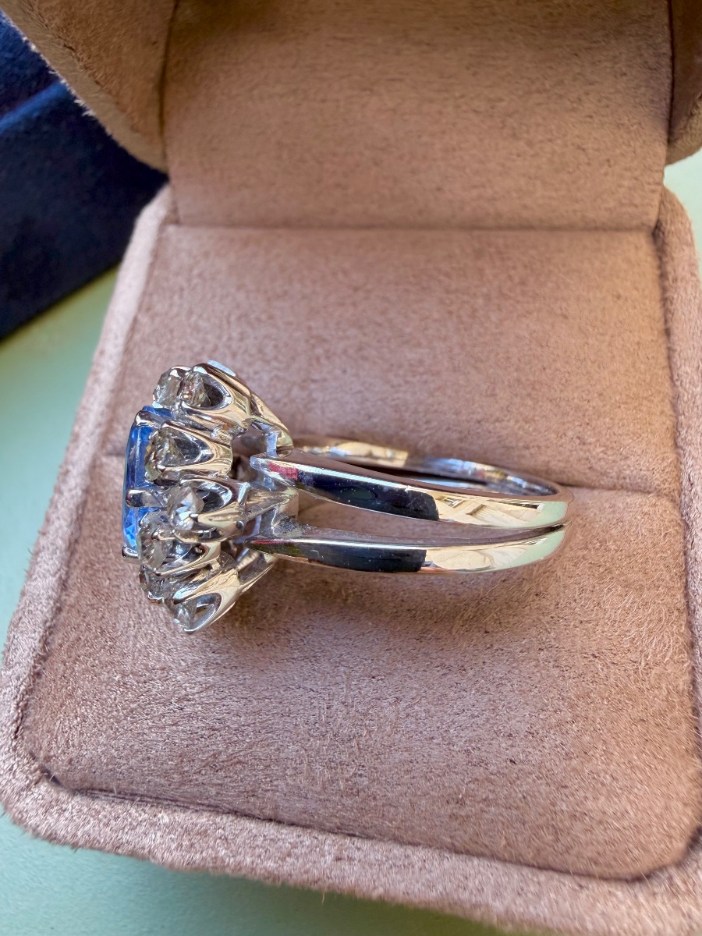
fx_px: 649
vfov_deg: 71.6
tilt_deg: -63.0
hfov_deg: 56.8
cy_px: 468
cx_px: 351
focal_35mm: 24
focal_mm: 2.22
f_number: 2.2
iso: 160
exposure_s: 1/121
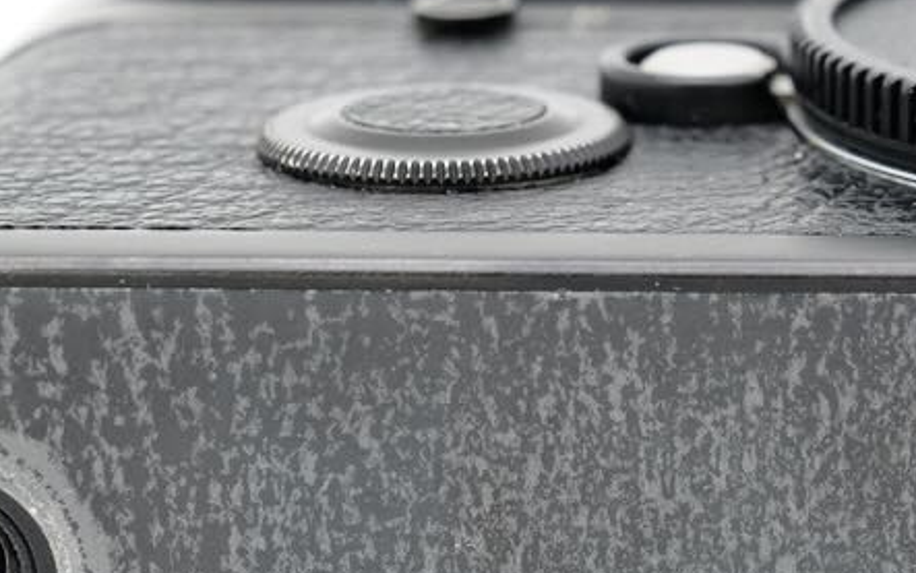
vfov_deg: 6.6
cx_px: 1189
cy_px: 459
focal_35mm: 198
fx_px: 4943
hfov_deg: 10.4
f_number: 8
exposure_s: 1/80
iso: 800
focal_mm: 43
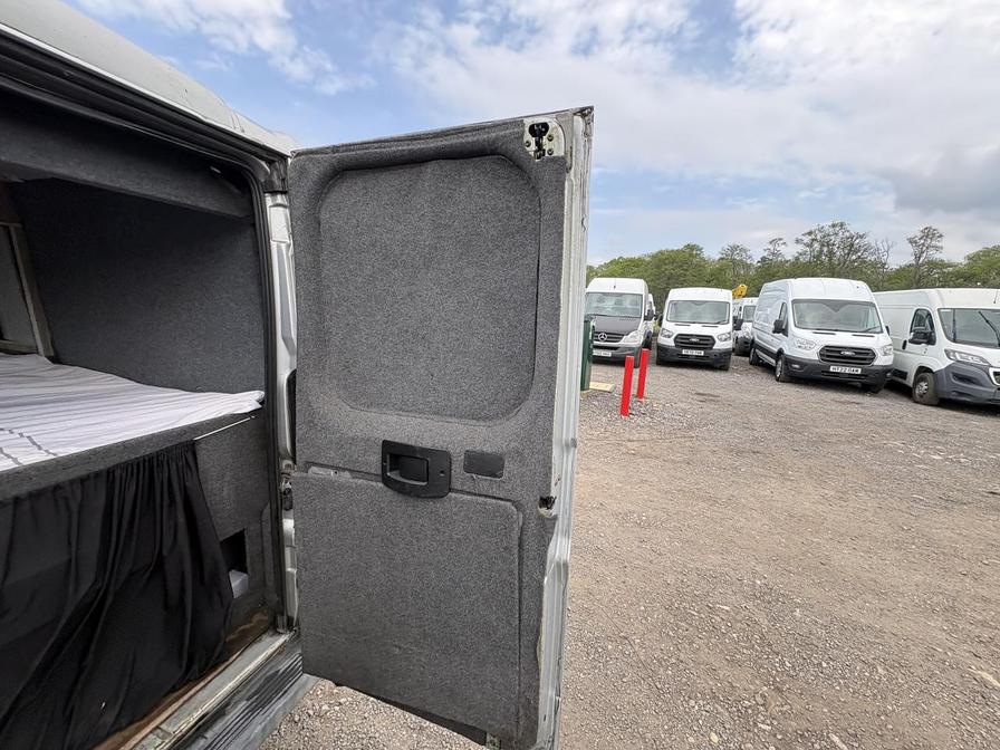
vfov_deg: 85.7
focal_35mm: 14
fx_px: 404
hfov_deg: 102.1
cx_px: 500
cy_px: 375
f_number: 2.2
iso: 40
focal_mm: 2.22
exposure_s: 1/370
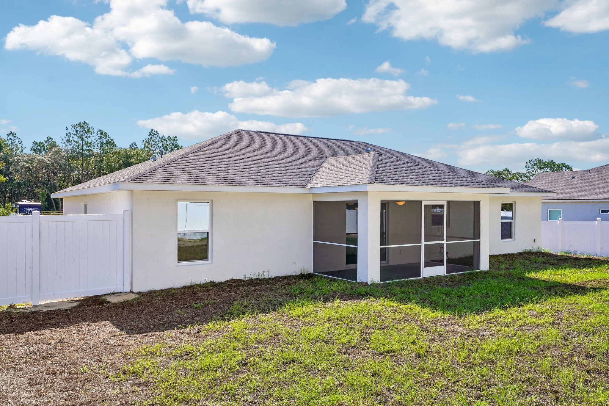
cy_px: 203
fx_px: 474
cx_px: 304
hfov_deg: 65.5
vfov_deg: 46.4
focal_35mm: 28
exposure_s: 1/50
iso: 100
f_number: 20
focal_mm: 28
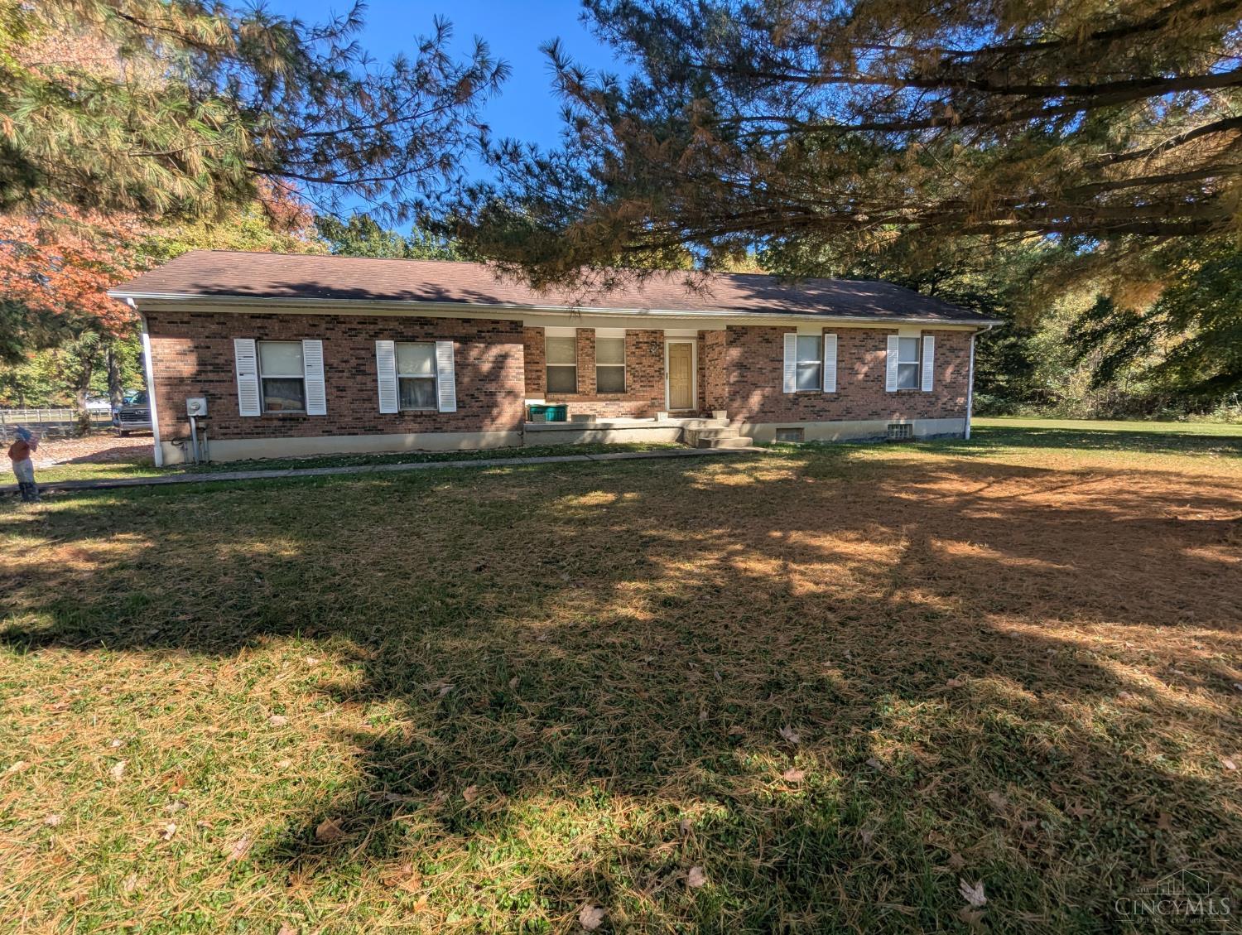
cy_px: 468
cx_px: 621
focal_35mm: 16
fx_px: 575
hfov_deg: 94.4
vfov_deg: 78.2
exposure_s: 1/735
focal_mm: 2.35
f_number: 2.2
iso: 49
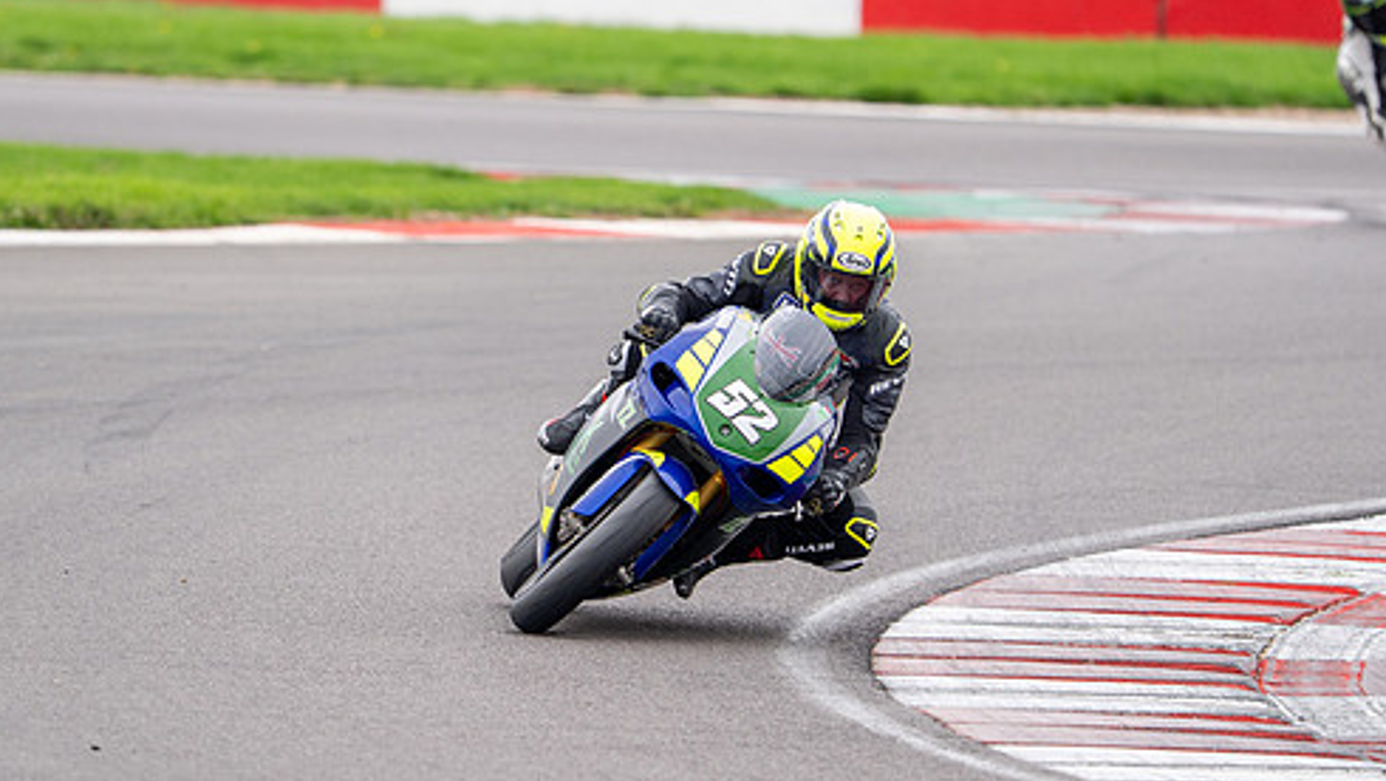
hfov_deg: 3.8
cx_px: 540
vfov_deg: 2.1
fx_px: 21029
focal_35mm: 572
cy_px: 302
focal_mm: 363
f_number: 4.5
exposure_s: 1/500
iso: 200
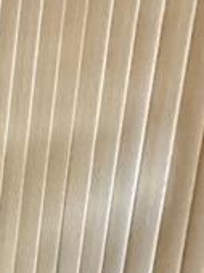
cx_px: -345
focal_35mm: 99
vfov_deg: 18.7
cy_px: 332
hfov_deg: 11.3
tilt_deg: -14.6
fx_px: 780
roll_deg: -0.8
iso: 1000
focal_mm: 2.22
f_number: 2.2
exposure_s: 1/60
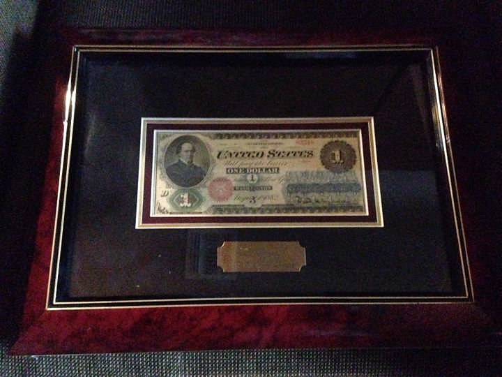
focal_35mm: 33
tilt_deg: -72.9
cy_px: 188
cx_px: 251
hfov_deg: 55.4
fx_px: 479
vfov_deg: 42.9
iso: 3200
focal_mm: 4.12
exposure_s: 1/15
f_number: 2.4
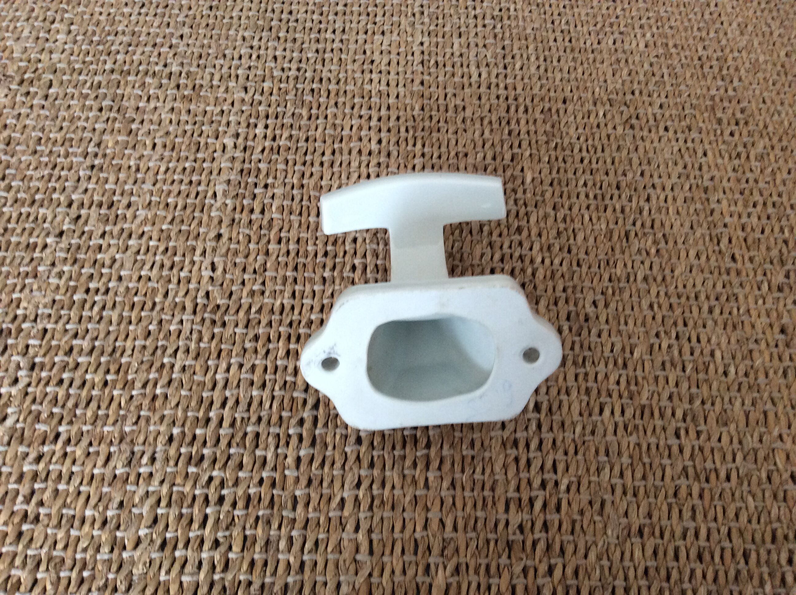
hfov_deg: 56.9
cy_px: 298
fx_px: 735
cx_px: 398
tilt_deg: -57.7
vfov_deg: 44.1
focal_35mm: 32
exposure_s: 1/25
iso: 160
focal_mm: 3.3
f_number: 2.4
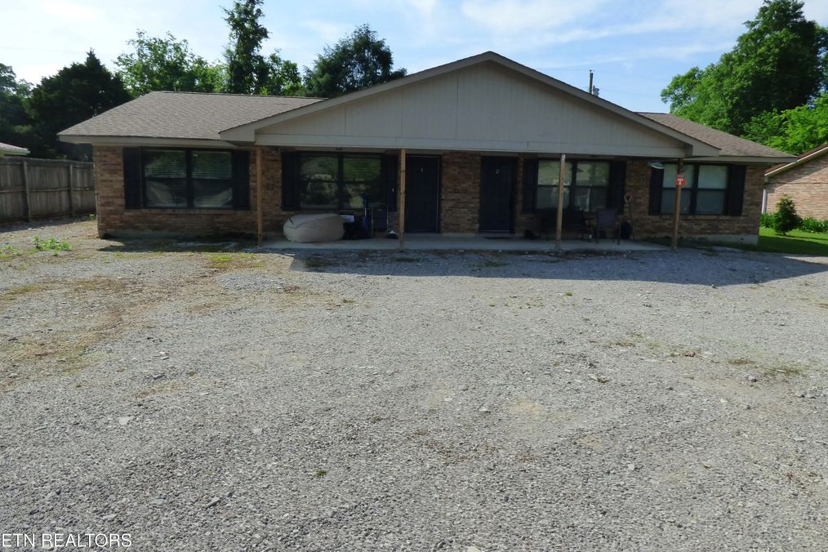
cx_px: 417
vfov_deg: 59.4
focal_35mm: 21
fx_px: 483
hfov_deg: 81.2
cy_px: 256
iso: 200
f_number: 5
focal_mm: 3.58
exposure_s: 1/640
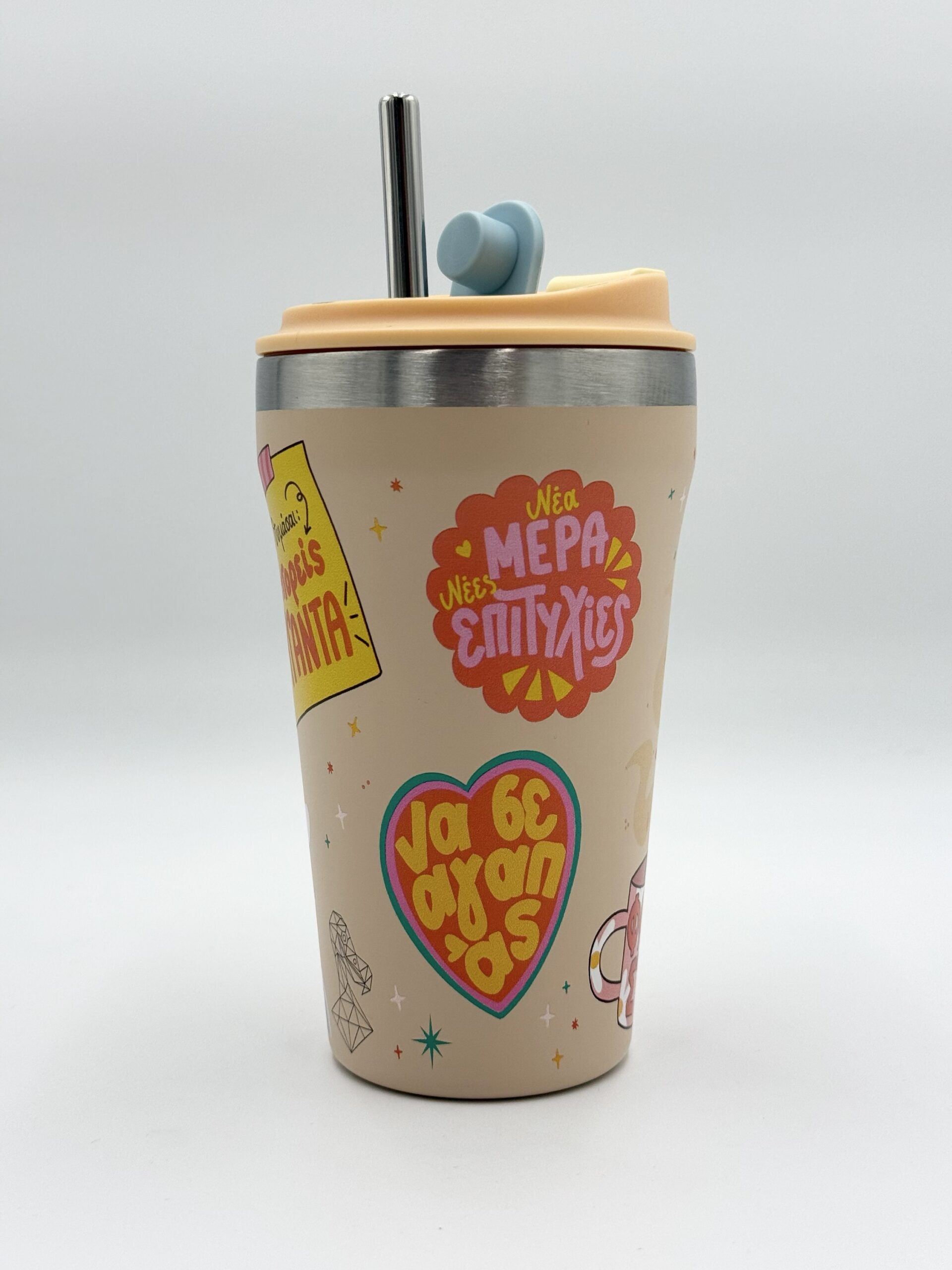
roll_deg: -0.1
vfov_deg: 39.7
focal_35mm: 48
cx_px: 476
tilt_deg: -6.7
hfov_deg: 30.3
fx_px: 1760
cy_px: 635
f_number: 1.78
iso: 64
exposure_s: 1/802
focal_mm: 6.76
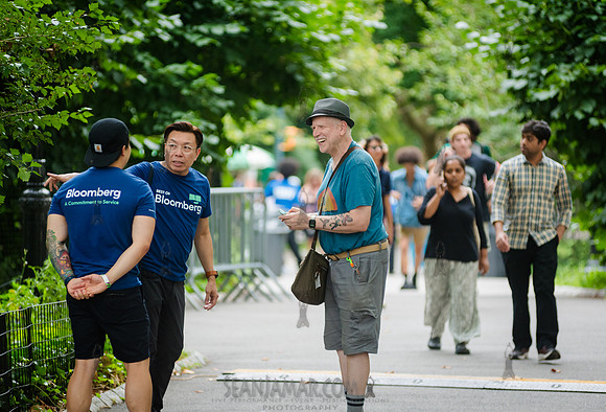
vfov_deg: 6.6
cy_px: 214
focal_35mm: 210
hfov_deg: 9.7
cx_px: 286
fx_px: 3564
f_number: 3.5
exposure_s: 1/320
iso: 1000
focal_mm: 200
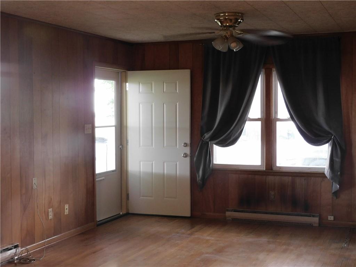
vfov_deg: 26.6
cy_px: 134
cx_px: 178
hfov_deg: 34.9
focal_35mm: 55
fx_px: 566
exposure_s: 1/15
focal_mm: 9.9
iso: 400
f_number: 4
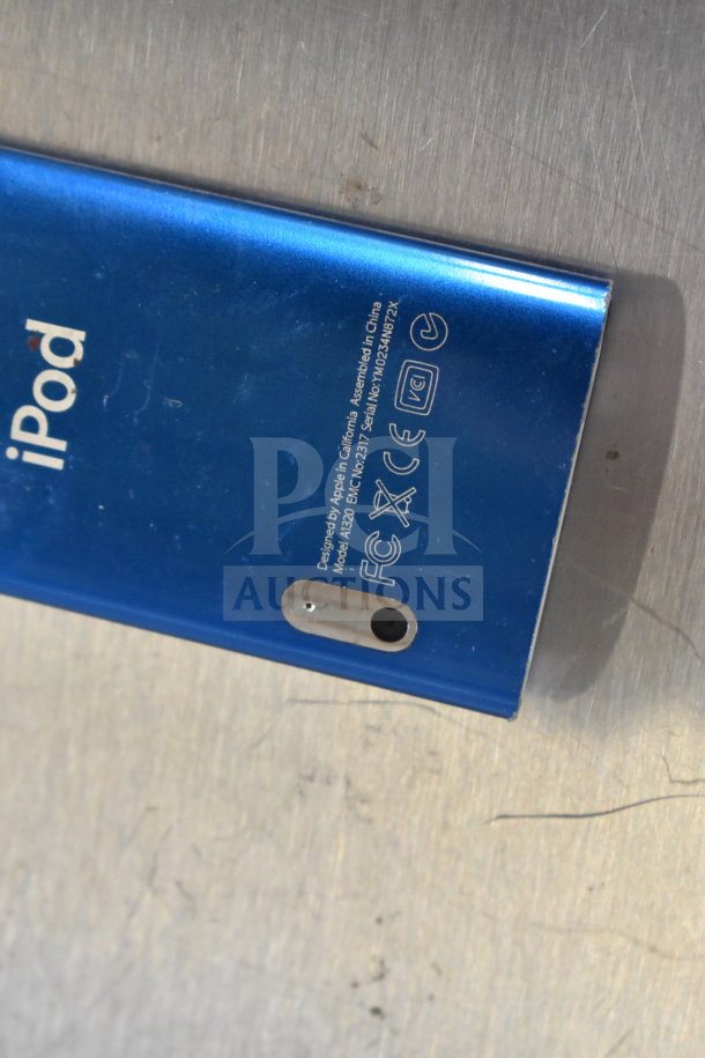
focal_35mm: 82
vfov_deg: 24.6
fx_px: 2423
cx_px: 352
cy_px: 529
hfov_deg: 16.6
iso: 4000
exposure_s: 1/100
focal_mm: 55
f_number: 5.6
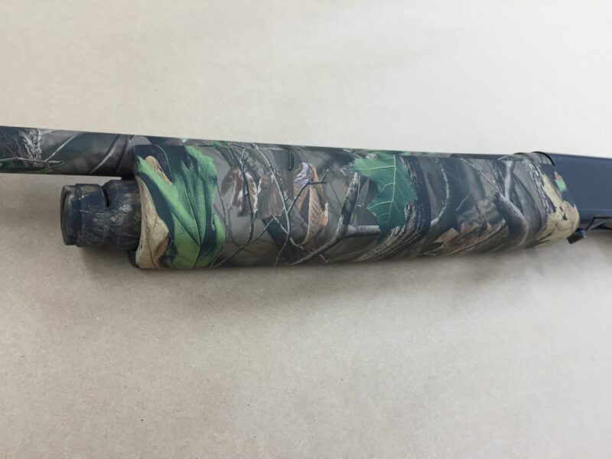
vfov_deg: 48.2
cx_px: 306
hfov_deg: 61.7
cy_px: 230
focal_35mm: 29
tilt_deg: -46.2
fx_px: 513
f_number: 2.2
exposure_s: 1/30
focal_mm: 4.15
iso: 40
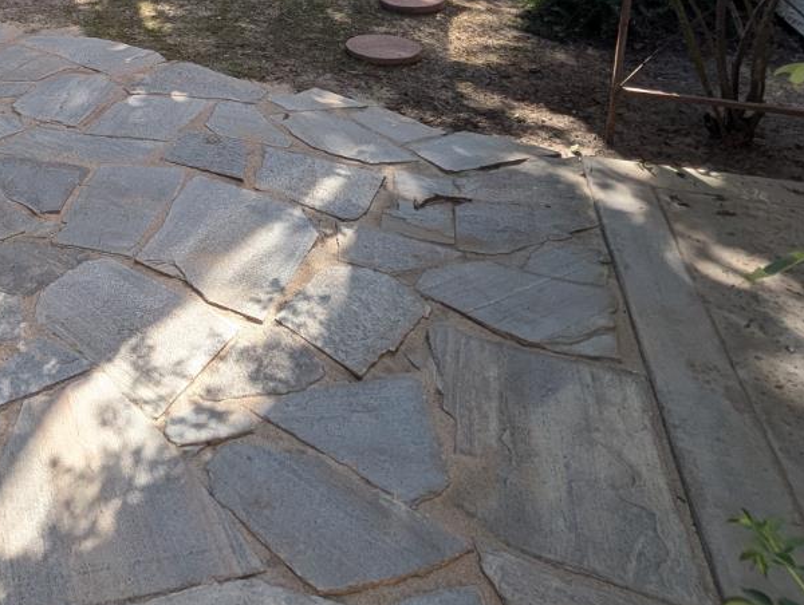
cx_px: 34
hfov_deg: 50.6
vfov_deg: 37.8
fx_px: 698
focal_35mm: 30
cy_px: -84
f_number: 1.7
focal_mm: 2.02
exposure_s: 1/338
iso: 48
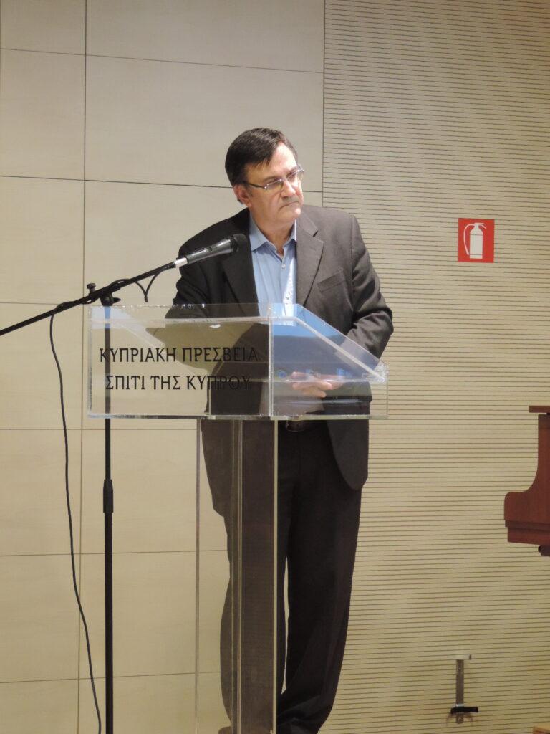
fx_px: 2860
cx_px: 275
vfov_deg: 14.6
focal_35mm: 135
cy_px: 367
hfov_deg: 11.0
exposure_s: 1/30
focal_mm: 24
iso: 800
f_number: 4.3
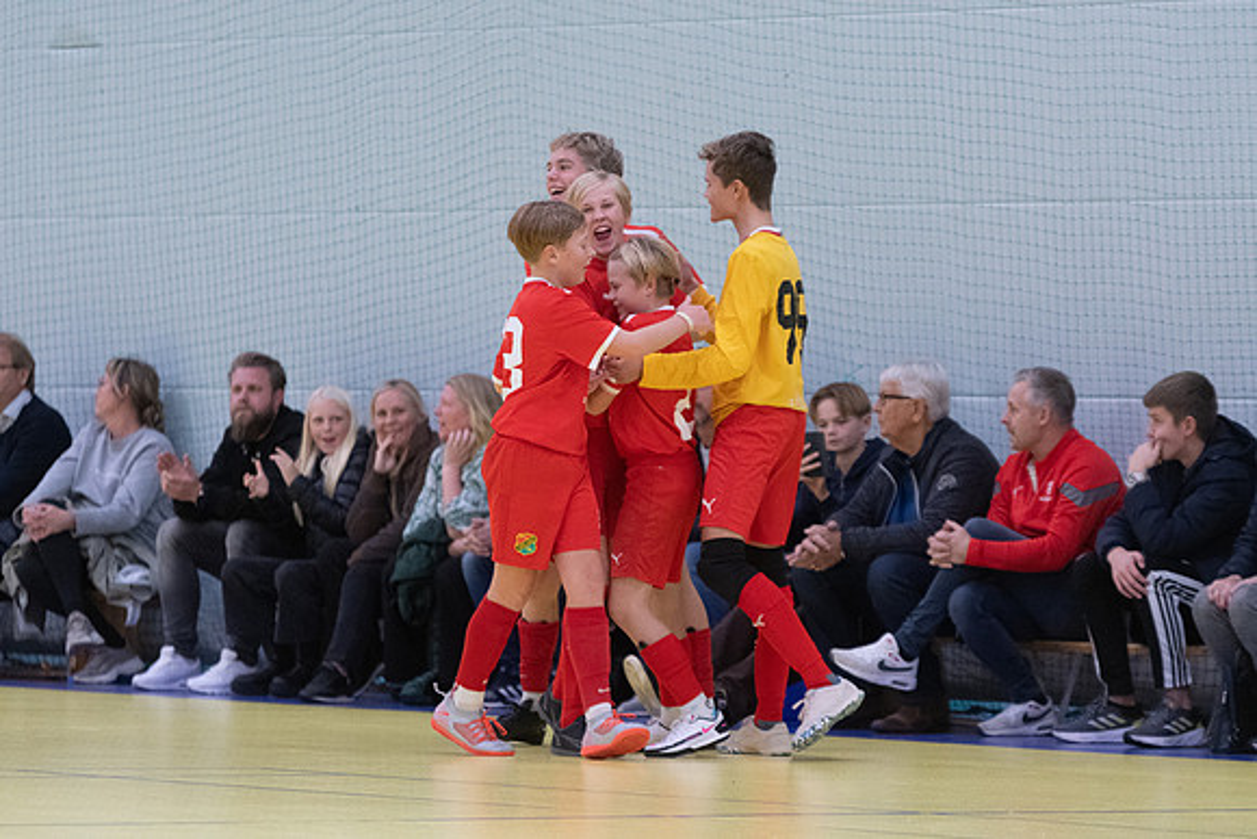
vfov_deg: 4.6
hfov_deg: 6.9
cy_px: 420
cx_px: 628
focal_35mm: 300
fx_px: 10477
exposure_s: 1/400
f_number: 3.2
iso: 3600
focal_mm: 200
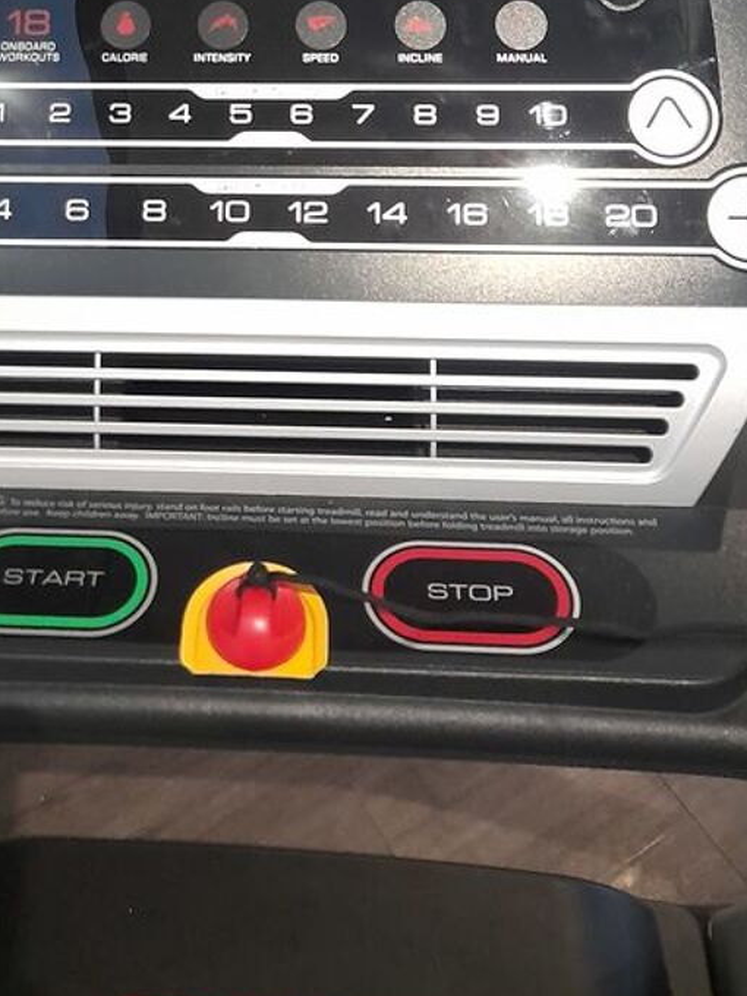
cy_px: 89
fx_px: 1410
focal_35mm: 49
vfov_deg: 36.4
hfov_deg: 29.4
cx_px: 237
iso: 800
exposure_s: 1/25
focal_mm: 4.6
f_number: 2
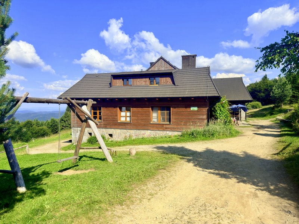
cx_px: 150
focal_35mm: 24
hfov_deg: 71.6
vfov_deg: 56.8
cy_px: 112
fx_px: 207
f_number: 1.78
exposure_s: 1/4098
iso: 64
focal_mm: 6.76
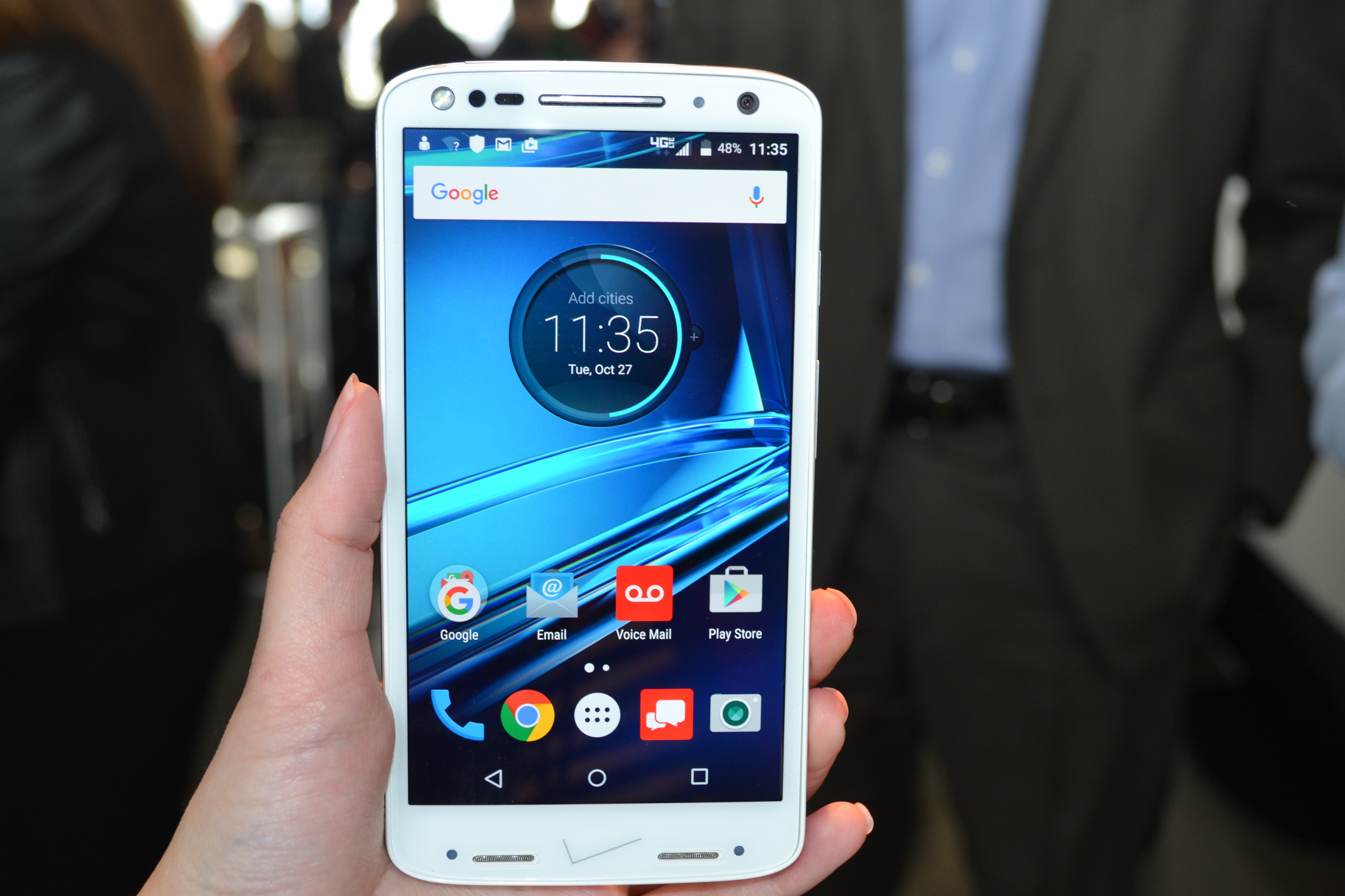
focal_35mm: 45
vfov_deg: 29.9
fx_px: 1681
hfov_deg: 43.6
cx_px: 672
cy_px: 448
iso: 400
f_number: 4.5
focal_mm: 30
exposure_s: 1/60
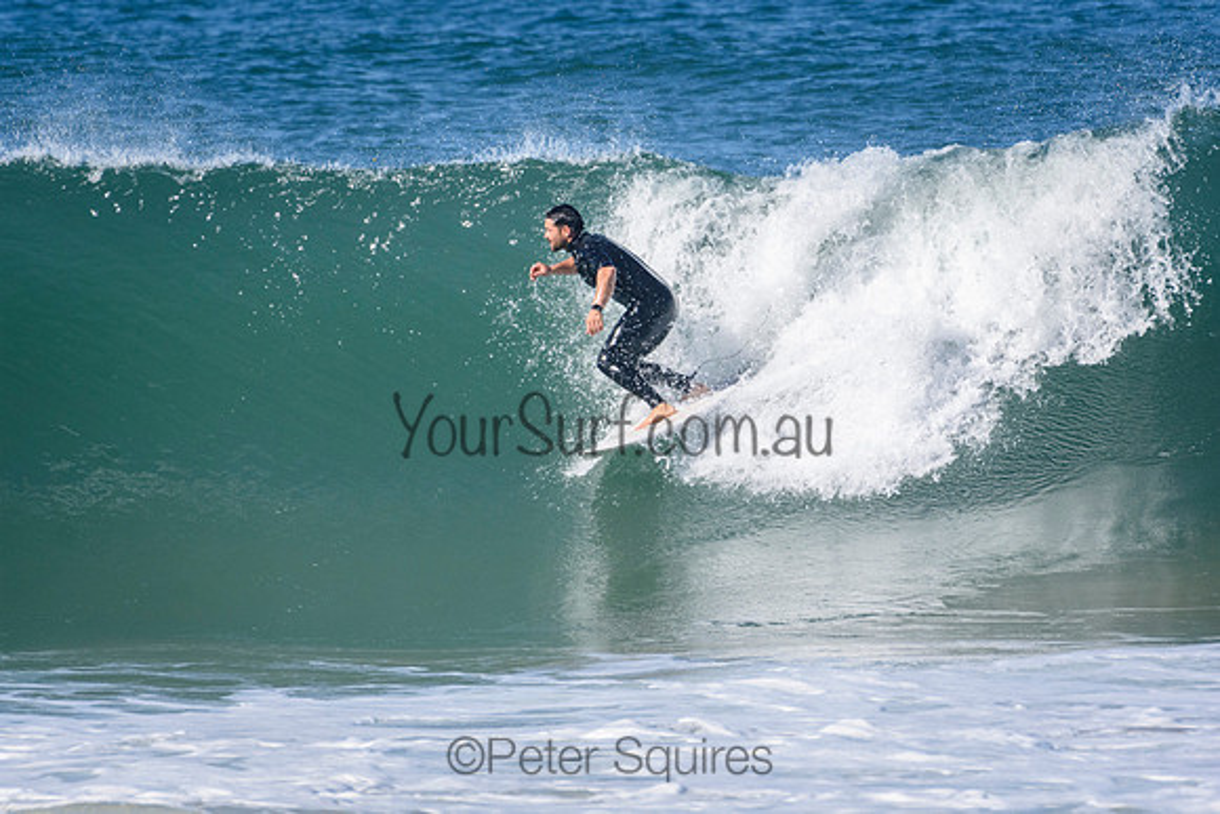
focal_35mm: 750
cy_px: 407
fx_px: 25425
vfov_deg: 1.8
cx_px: 610
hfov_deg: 2.7
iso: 720
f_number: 5.6
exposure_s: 1/4000
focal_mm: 500
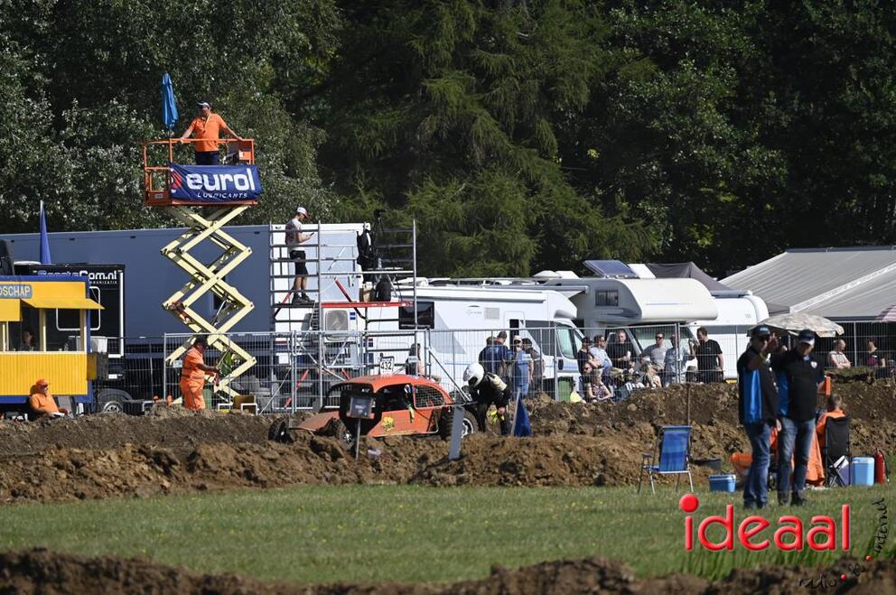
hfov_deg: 5.2
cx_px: 448
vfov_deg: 3.4
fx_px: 9944
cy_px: 298
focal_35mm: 400
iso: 400
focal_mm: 400
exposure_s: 1/2500
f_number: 6.3
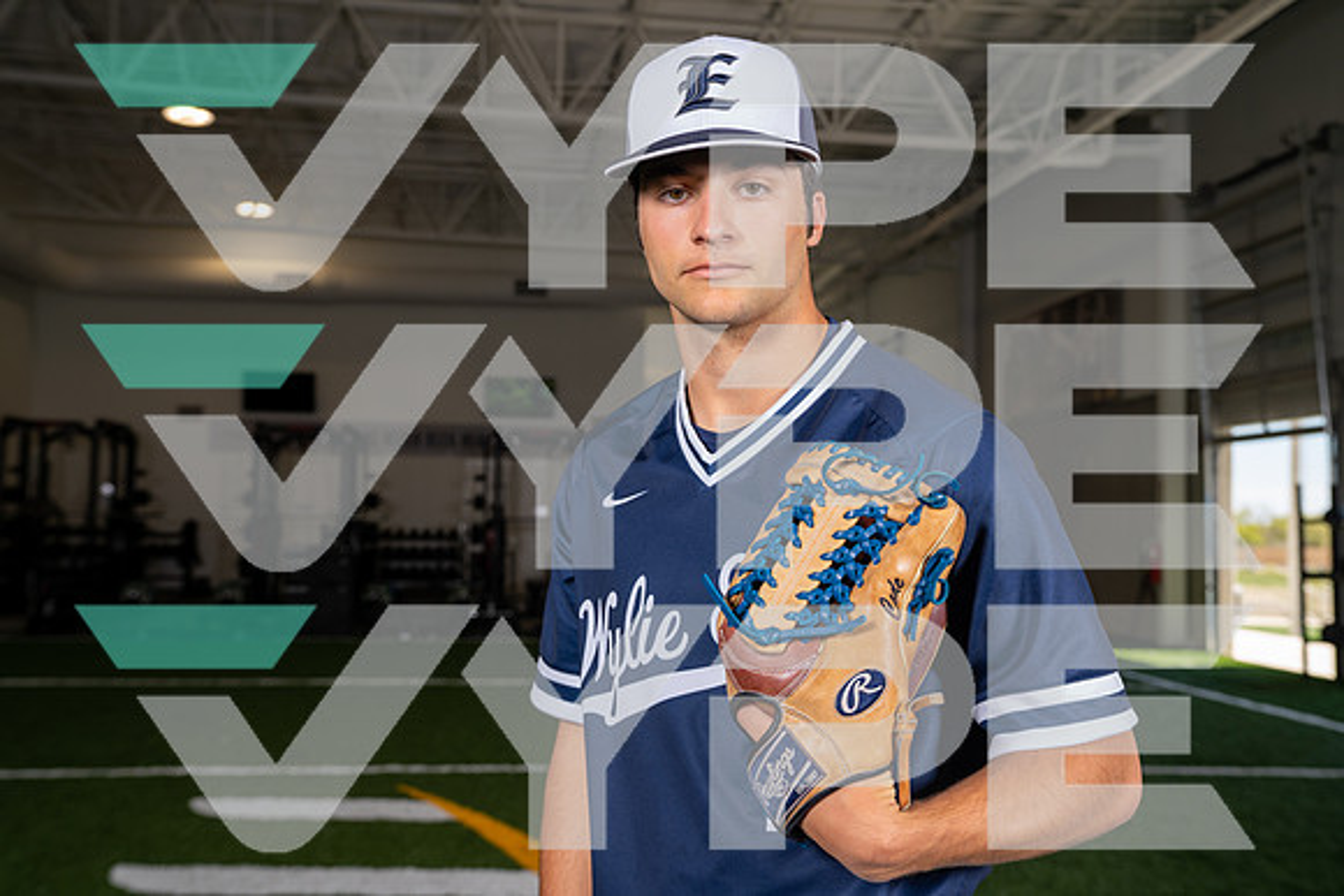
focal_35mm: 42
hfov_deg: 46.4
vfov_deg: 31.9
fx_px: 1568
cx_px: 672
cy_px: 448
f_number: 5.6
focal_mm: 42
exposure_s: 1/200
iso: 200
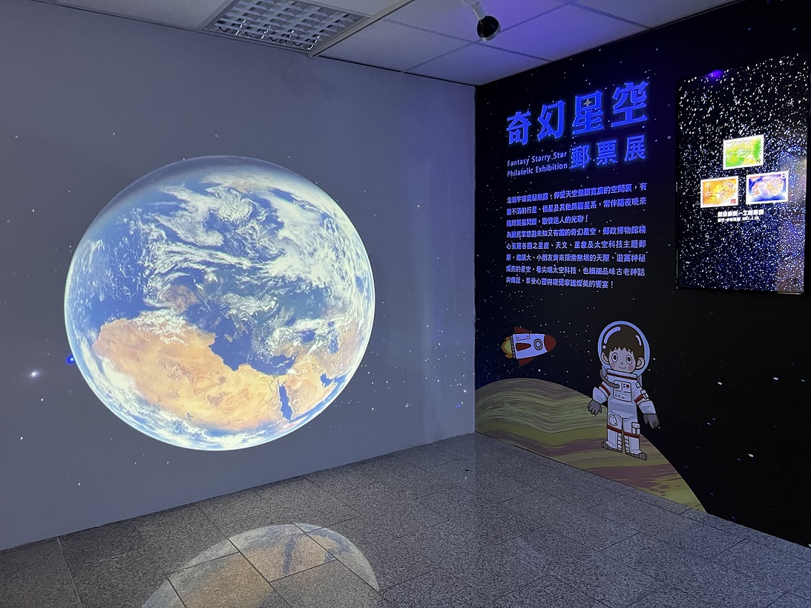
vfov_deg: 53.1
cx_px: 406
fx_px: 609
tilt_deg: -5.6
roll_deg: +0.2
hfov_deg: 67.3
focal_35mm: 26
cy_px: 304
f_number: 1.5
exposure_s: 1/60
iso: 500
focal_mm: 5.7
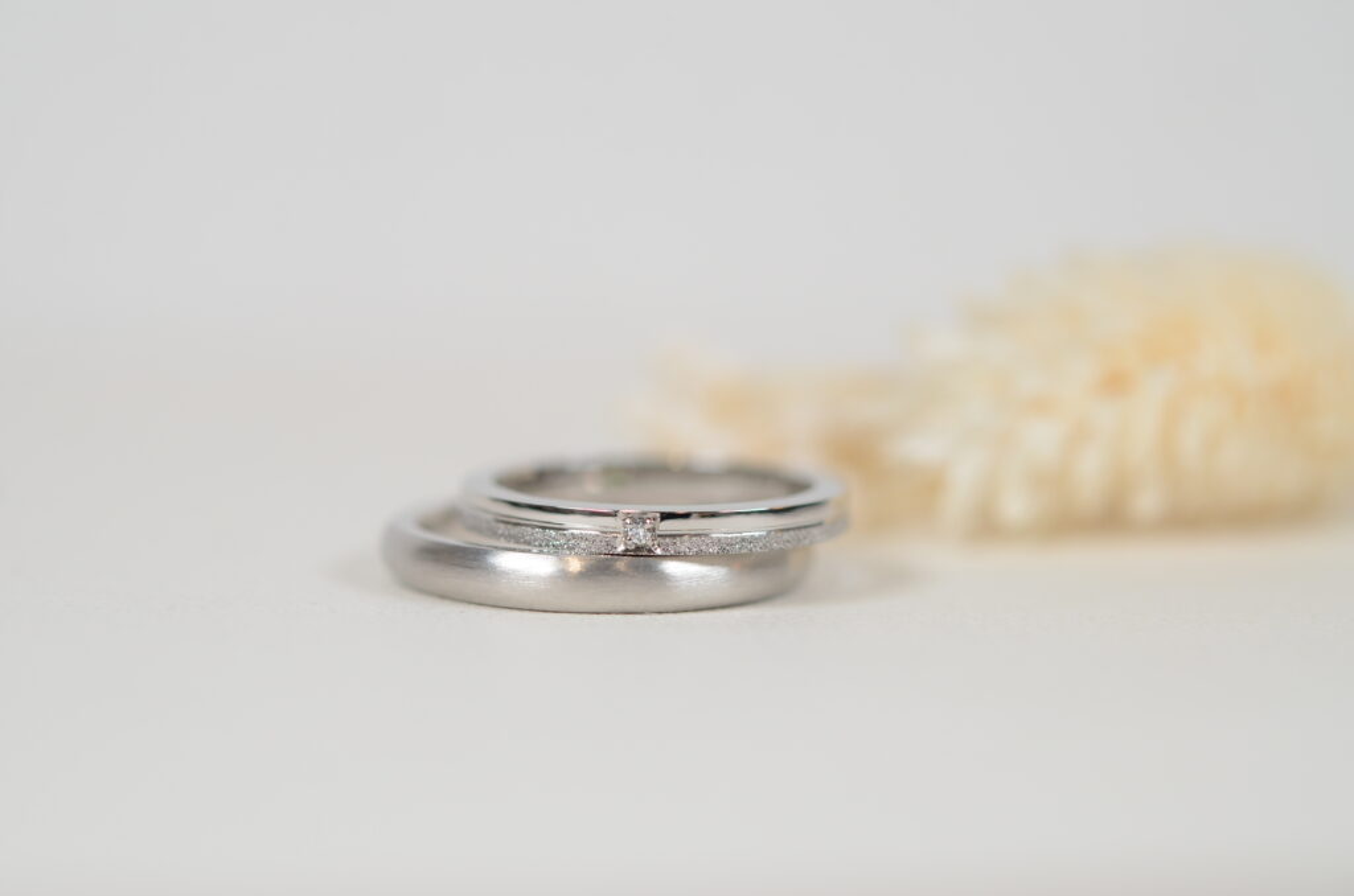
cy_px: 448
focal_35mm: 90
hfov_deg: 22.7
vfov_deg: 15.1
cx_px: 677
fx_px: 3378
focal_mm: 60
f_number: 5
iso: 400
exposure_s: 1/100
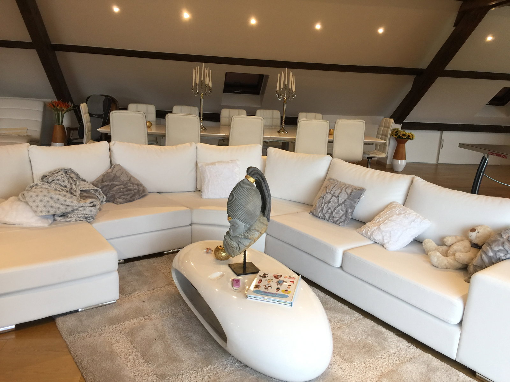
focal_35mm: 29
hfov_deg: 61.7
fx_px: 427
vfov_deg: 48.2
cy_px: 191
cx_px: 255
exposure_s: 1/33
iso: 32
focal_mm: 4.15
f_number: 2.2
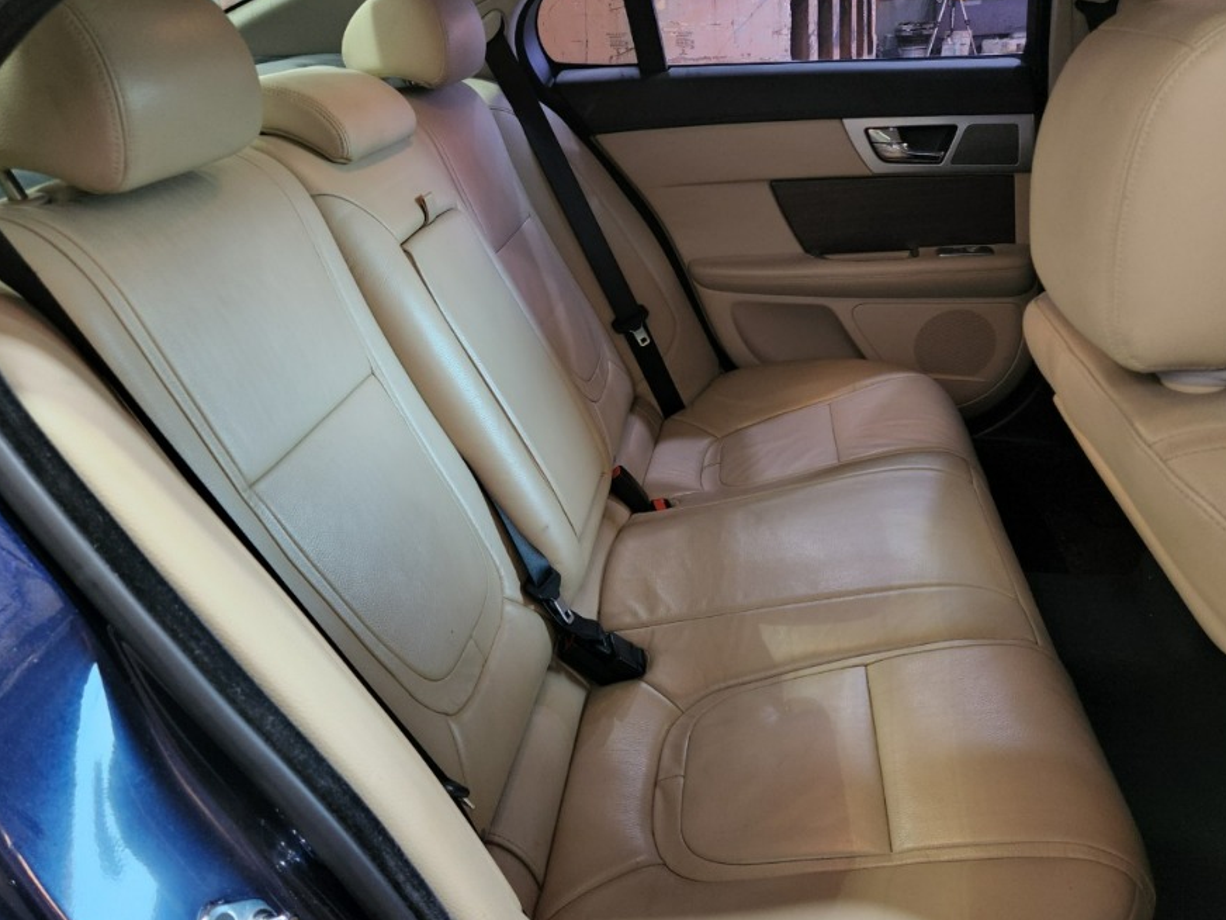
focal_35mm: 27
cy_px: 459
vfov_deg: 51.4
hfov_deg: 65.3
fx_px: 956
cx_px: 593
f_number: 1.8
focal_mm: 5.4
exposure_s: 1/120
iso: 500
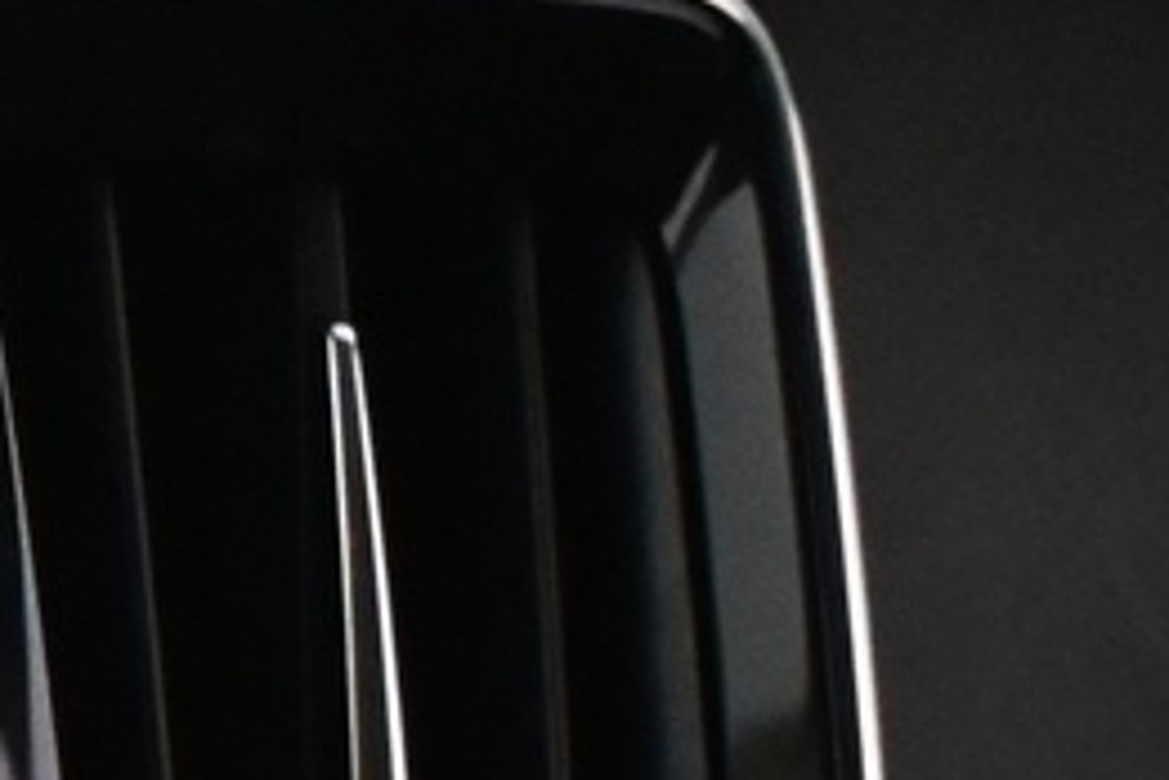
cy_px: 2031
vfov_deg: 4.9
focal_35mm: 270
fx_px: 8770
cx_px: -1756
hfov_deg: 7.1
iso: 5000
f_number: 4.8
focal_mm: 29
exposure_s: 1/60
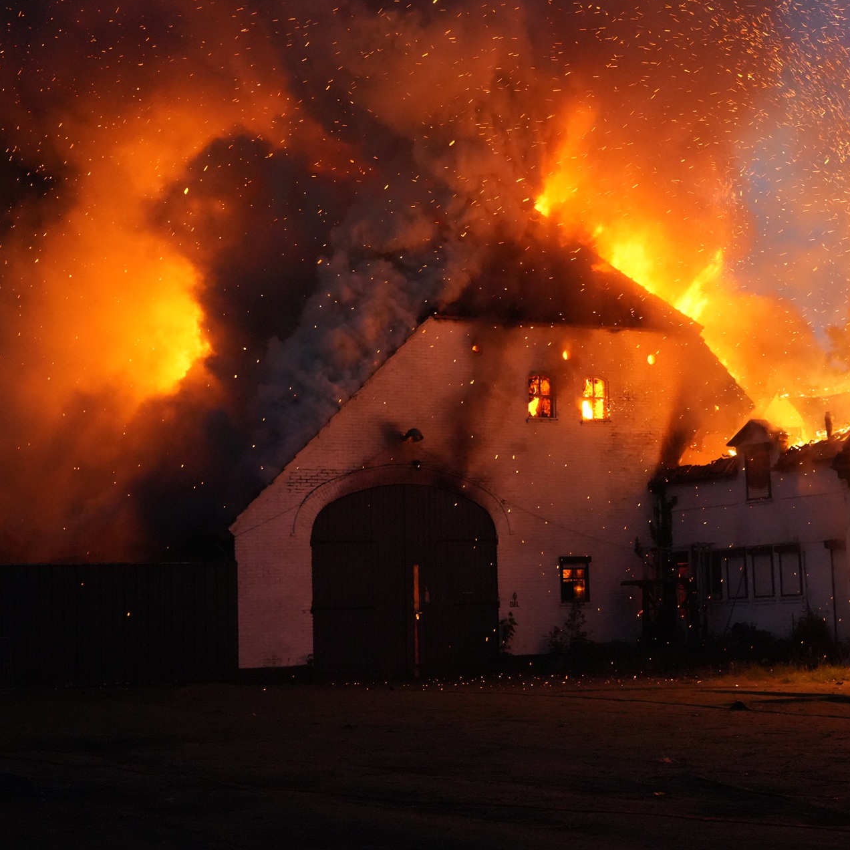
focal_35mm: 59
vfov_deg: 29.1
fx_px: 1639
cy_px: 423
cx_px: 555
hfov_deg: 28.9
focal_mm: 46
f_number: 4
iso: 12800
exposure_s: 1/80
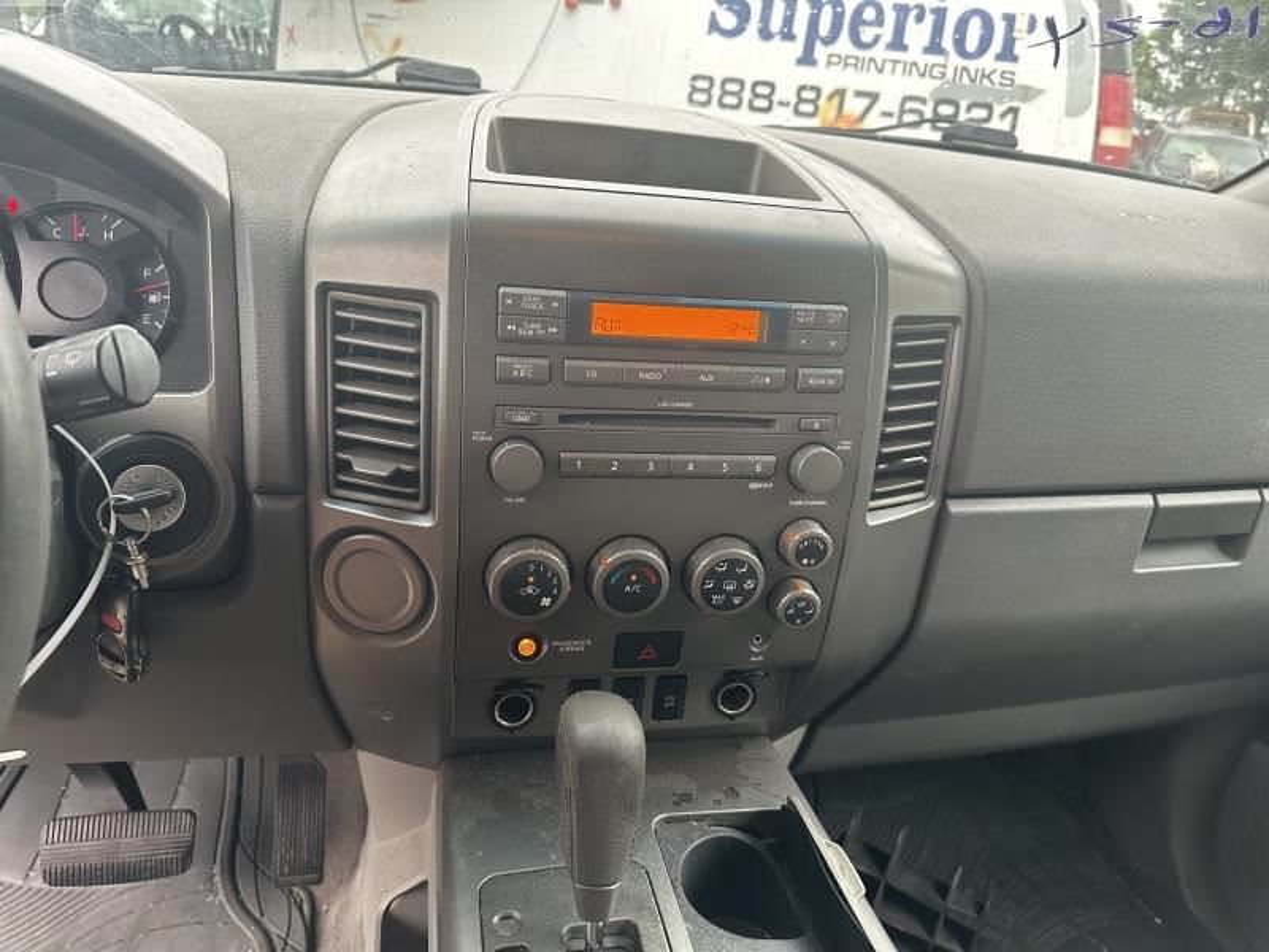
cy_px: 476
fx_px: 880
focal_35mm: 24
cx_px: 634
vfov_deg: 56.8
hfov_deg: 71.6
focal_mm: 6.86
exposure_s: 1/116
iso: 250
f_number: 1.78
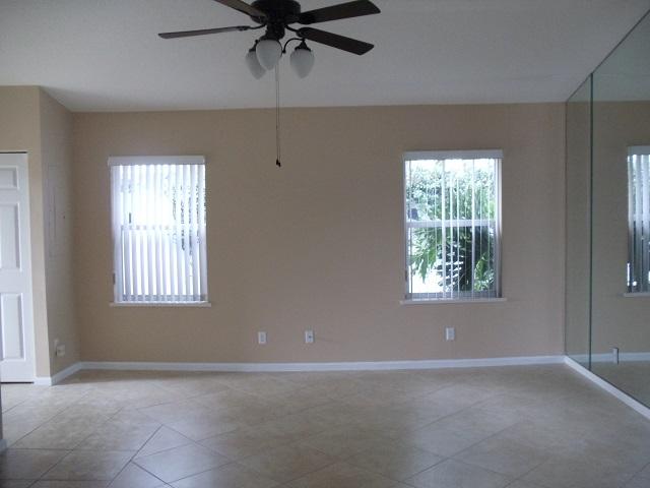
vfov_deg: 32.9
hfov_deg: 42.9
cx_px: 325
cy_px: 244
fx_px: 826
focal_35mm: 44
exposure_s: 1/80
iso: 400
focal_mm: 6
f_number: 3.5
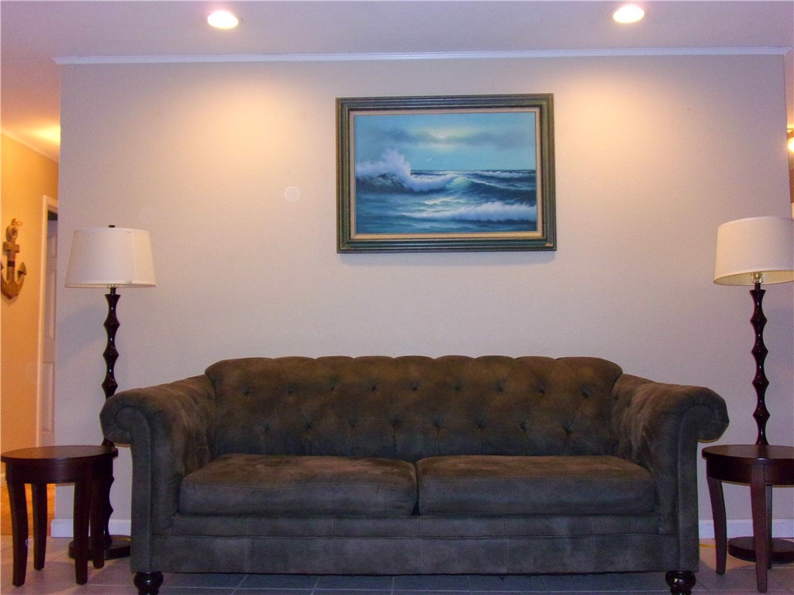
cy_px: 298
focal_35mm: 33
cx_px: 397
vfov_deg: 42.9
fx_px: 757
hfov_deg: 55.4
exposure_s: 1/34
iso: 310
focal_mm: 5.9
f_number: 3.7
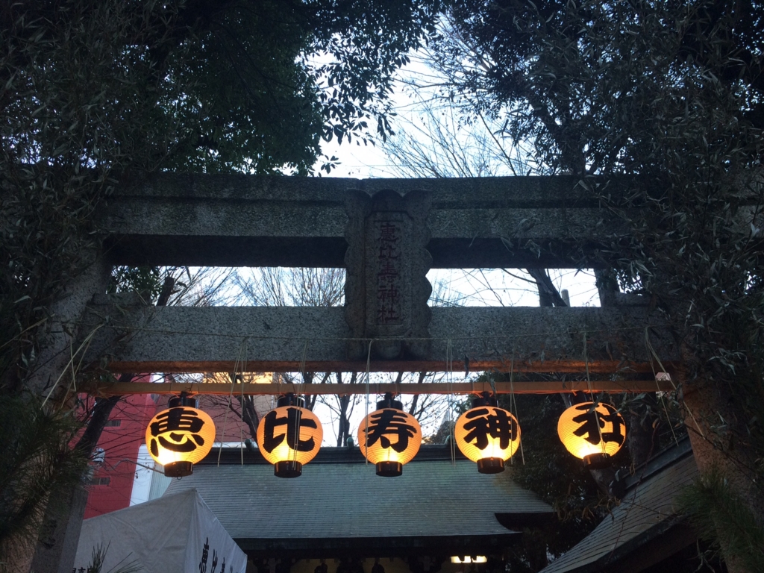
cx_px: 382
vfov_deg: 48.2
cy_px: 286
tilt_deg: +29.9
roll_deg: +2.6
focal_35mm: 29
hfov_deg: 61.7
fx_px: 640
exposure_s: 1/120
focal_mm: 4.15
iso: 64
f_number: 2.2
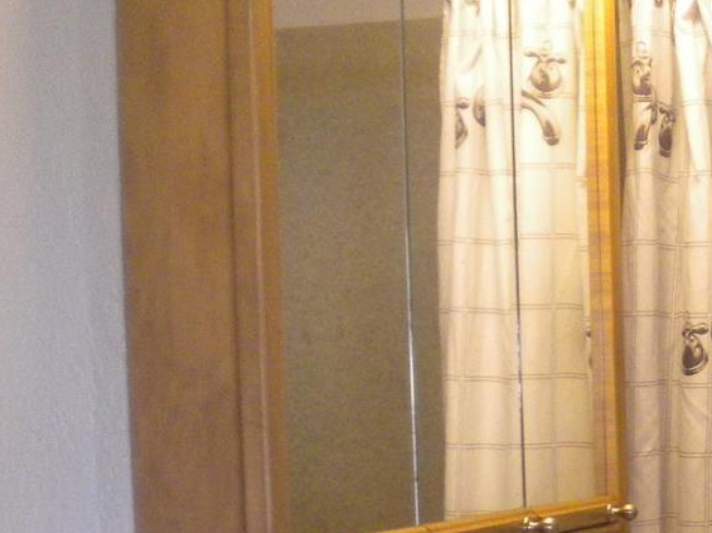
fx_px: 1912
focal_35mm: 93
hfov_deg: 20.2
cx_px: 780
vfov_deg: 15.3
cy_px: 643
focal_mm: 6.3
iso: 393
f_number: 3.1
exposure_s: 1/56.6
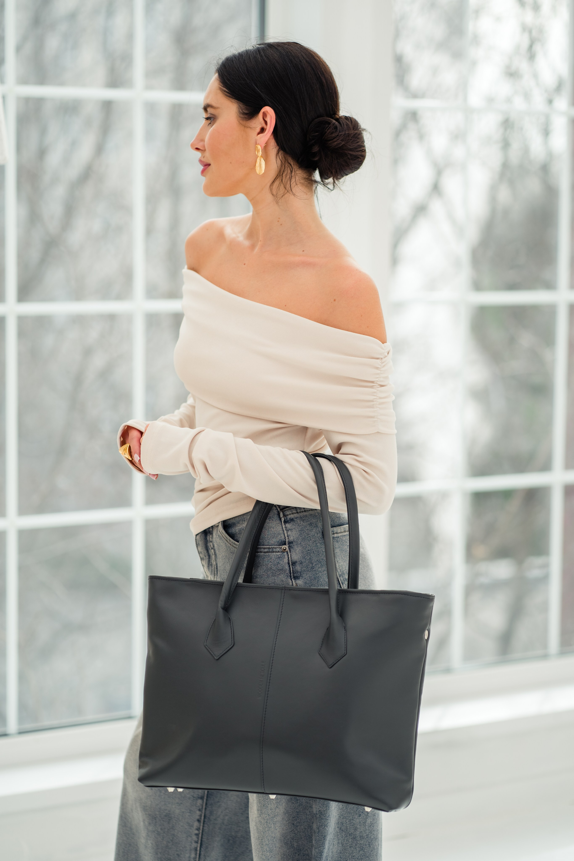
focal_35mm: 85
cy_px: 430
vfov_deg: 23.9
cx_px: 287
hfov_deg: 16.1
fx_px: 2033
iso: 100
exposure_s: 1/640
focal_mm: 85
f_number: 2.5
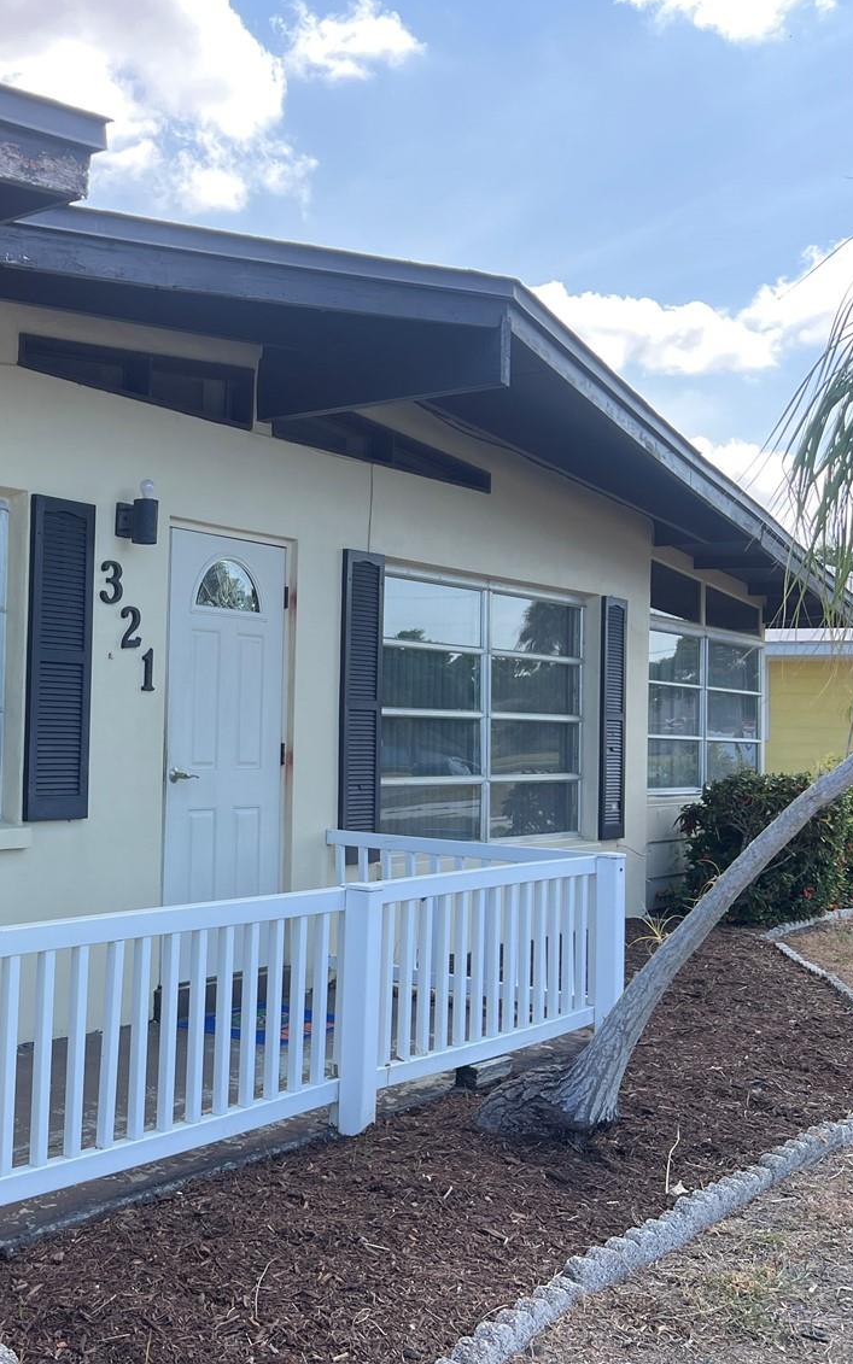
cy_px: 679
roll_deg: -1.6
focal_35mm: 39
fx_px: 1450
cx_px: 37
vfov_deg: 50.4
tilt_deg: +1.5
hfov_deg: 30.8
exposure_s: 1/1089
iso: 50
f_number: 1.5
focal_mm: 5.7
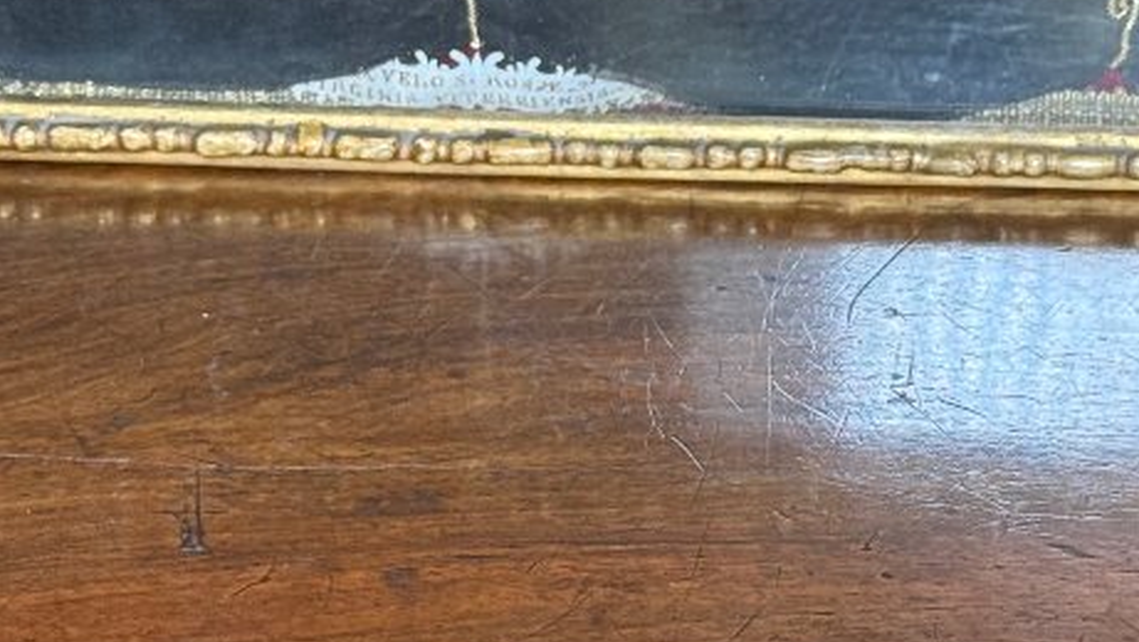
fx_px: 4110
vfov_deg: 8.9
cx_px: 1003
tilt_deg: -24.3
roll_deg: -1.4
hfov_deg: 15.6
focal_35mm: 136
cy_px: 363
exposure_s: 1/48
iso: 64
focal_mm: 6.76
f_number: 1.78
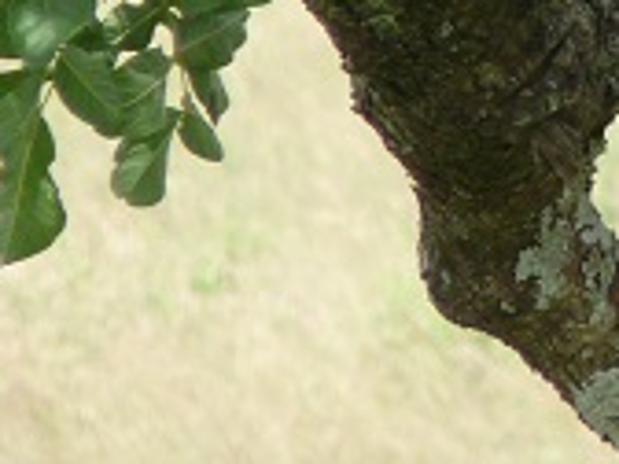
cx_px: 1043
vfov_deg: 0.7
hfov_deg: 1.0
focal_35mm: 2025
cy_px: -98
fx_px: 36211
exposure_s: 1/200
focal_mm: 86.4
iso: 100
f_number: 4.4
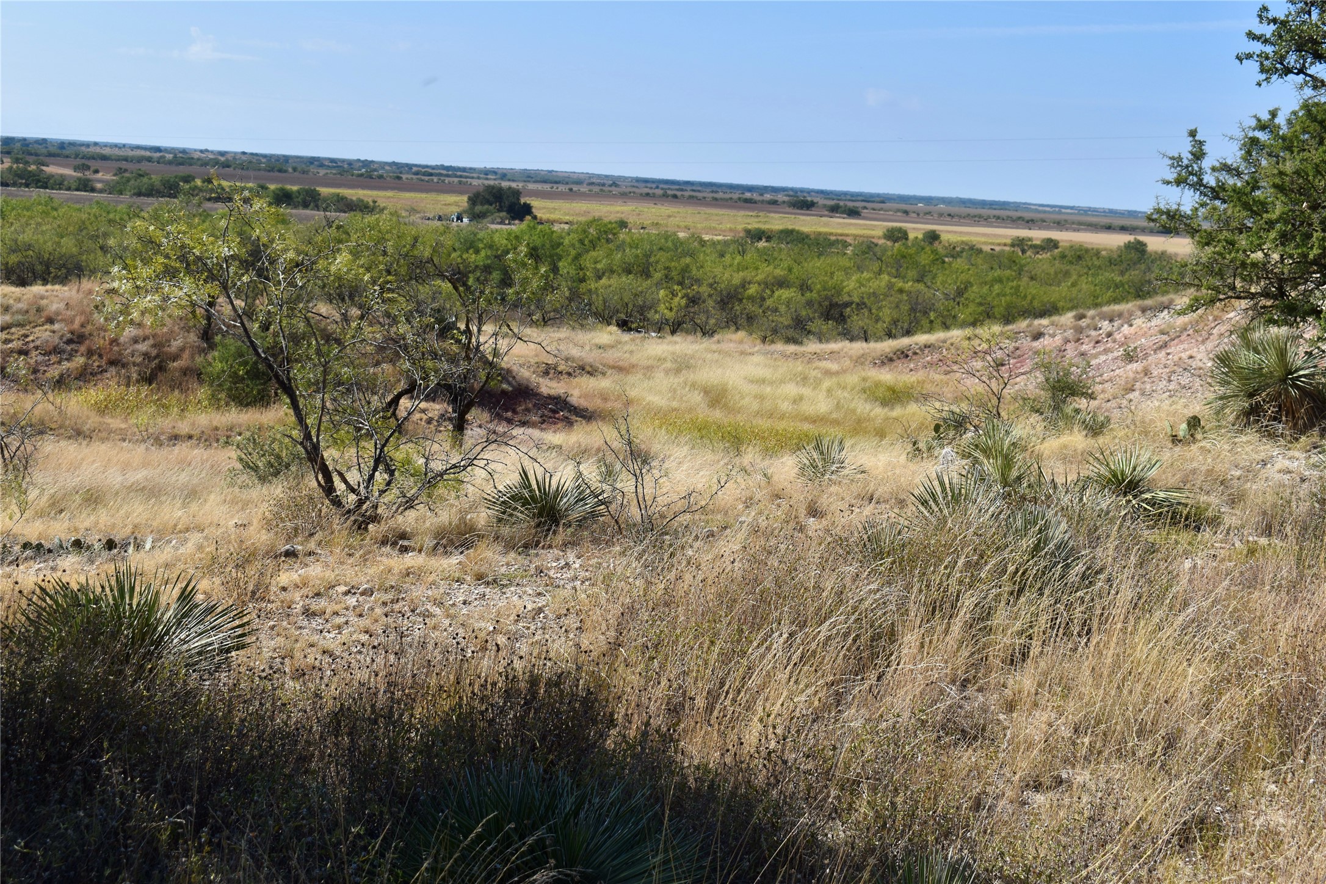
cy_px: 442
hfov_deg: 38.9
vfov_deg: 26.5
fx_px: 1878
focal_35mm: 51
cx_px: 663
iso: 100
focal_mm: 34
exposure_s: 1/320
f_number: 9
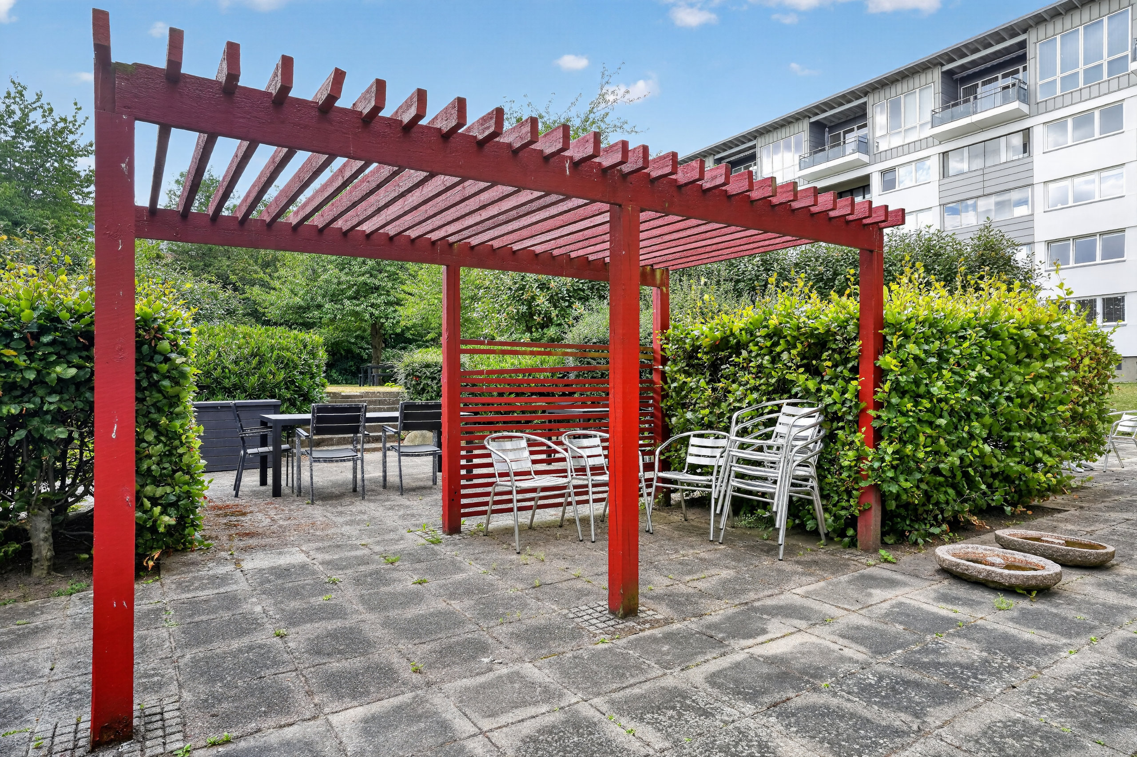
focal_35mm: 21
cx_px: 568
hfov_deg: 81.2
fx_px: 663
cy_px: 378
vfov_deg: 59.5
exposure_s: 1/125
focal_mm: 21
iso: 400
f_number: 8
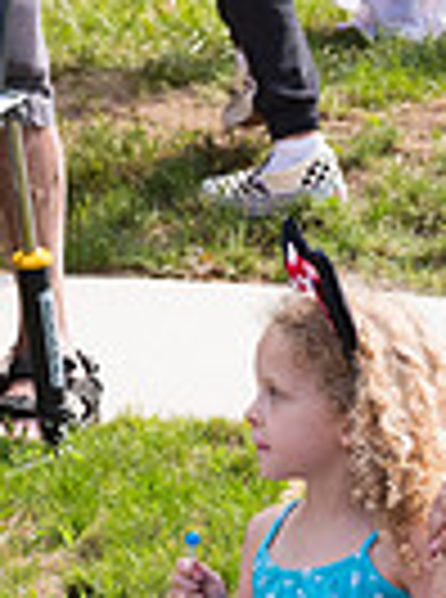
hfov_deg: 2.9
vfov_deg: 3.9
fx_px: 8717
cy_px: 420
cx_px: 748
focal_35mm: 505
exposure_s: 1/500
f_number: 6.3
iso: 640
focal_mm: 120
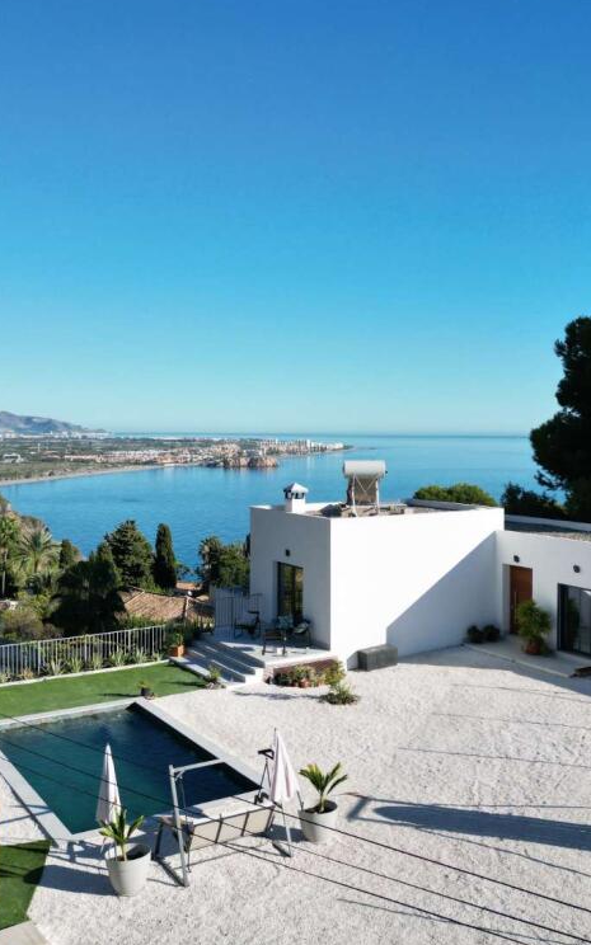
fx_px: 902
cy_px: 470
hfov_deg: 36.3
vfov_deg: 55.3
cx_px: 316
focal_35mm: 35
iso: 200
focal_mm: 6.72
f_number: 1.7
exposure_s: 1/4000
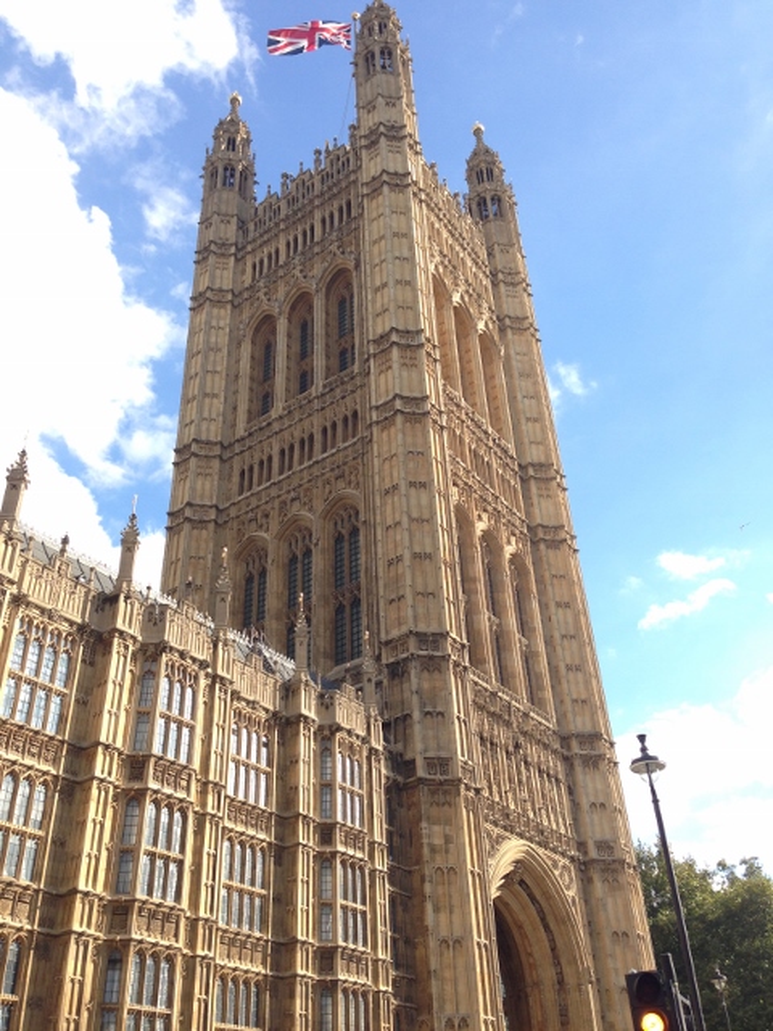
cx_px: 386
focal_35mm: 33
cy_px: 516
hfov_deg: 42.9
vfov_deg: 55.4
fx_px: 983
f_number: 2.4
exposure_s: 1/616
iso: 50
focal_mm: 4.12
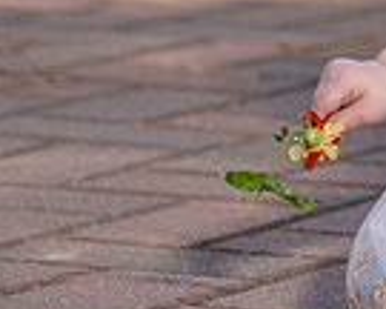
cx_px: 802
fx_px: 4890
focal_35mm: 428
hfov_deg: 4.5
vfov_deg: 3.6
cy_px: -114
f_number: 5
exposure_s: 1/200
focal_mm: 91
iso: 500
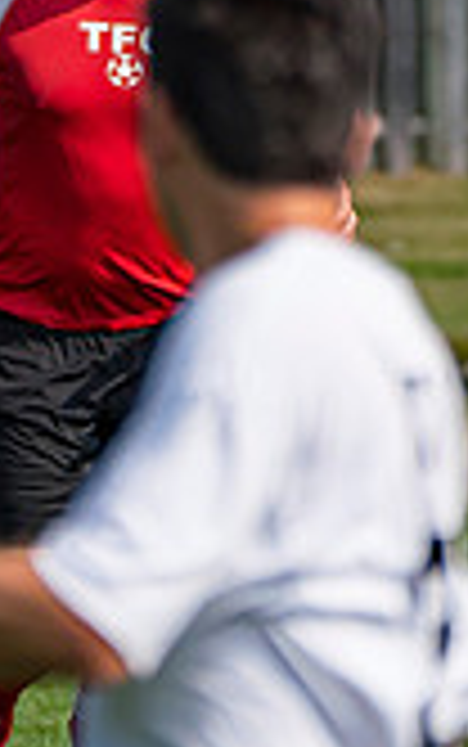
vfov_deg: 2.6
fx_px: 16746
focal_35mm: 822
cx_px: -657
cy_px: 439
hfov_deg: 1.6
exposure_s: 1/8000
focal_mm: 154
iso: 400
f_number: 2.8
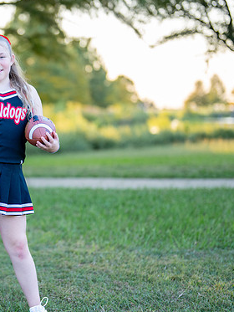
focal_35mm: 93
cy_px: 145
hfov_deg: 15.7
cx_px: 10
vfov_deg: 21.1
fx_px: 838
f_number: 1.2
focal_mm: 50
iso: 200
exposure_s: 1/800
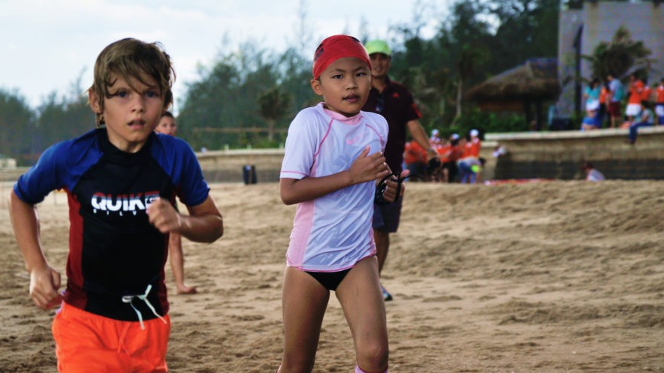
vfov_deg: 7.8
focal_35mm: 155
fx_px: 2722
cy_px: 167
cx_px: 295
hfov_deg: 13.9
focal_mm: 85
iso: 200
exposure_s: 1/200
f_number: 5.6
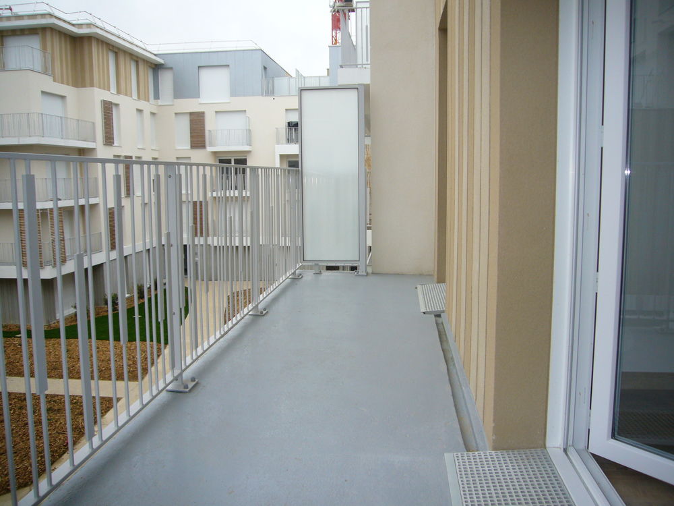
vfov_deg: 49.7
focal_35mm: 28
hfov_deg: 63.4
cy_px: 253
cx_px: 337
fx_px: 545
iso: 80
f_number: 2.8
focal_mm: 4.6
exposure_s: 1/160
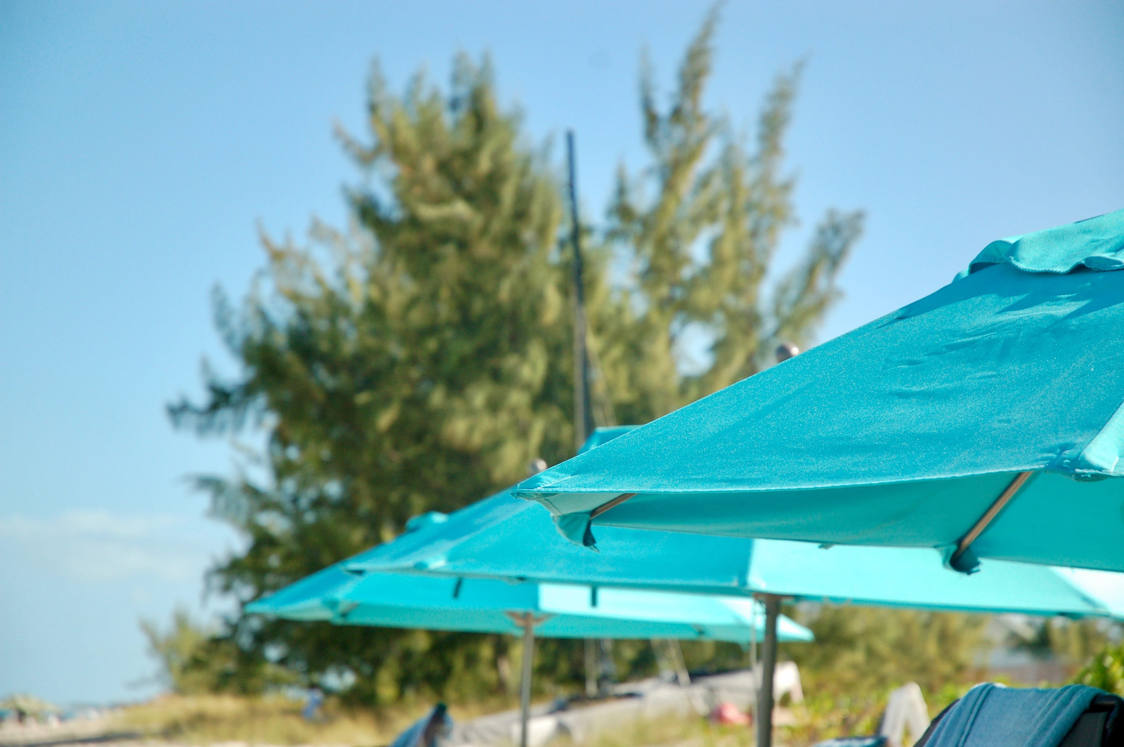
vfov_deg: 13.0
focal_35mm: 105
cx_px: 562
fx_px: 3275
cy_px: 374
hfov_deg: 19.5
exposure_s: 1/1250
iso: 400
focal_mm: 70
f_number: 4.5
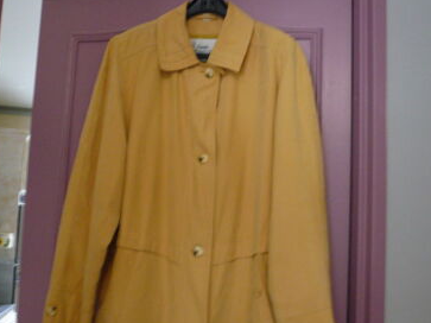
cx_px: 232
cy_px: 209
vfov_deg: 38.3
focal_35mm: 37
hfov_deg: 50.1
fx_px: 461
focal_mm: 4.6
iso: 200
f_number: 2.8
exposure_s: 1/8
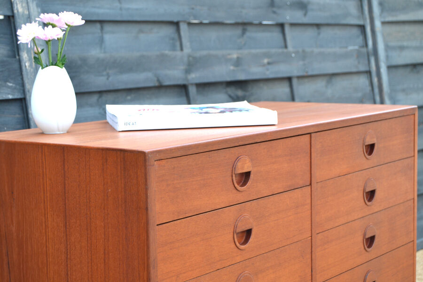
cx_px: 212
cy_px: 141
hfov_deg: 28.1
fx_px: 846
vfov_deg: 18.9
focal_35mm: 72
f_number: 5.3
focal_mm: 48
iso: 400
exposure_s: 1/80
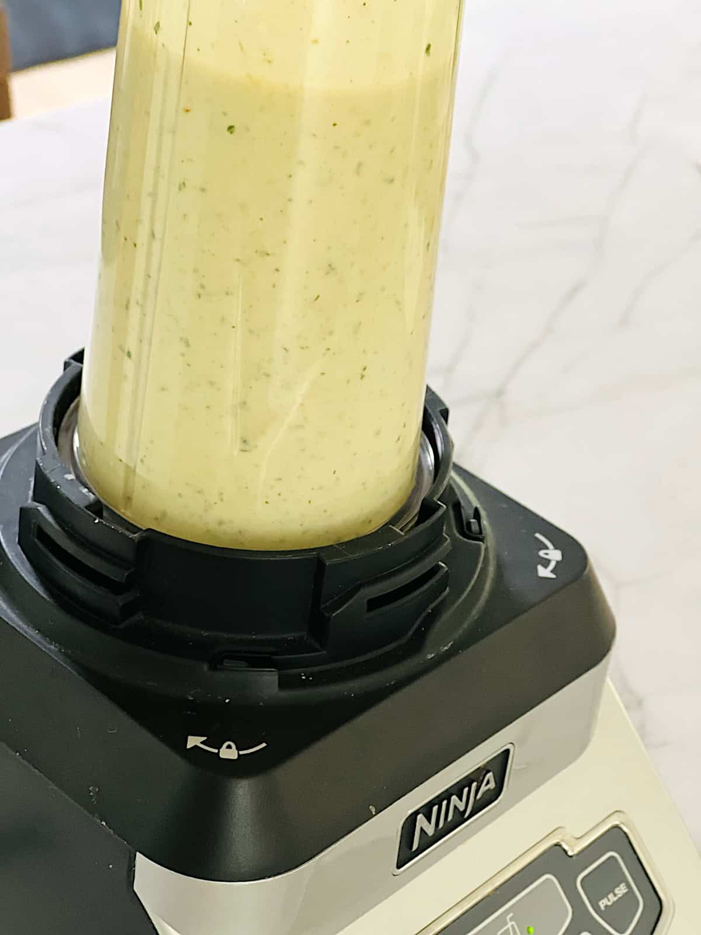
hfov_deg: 19.1
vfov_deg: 25.3
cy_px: 468
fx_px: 2079
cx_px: 350
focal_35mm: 77
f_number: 2.8
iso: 400
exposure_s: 1/24
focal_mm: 9
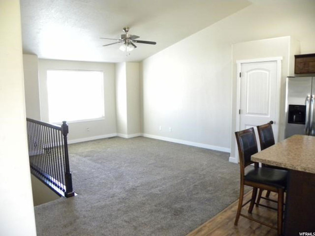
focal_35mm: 26
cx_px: 158
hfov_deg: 67.3
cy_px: 118
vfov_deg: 53.1
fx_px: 237
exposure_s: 1/42.6
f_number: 2.8
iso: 400
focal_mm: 4.6
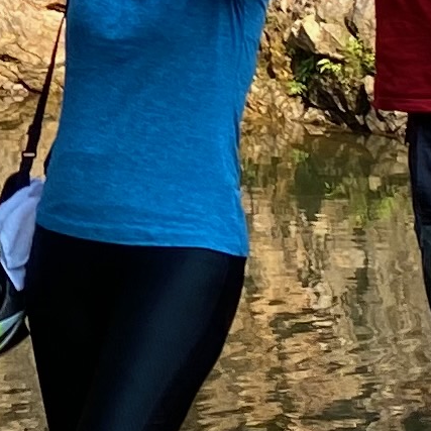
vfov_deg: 7.8
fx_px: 3057
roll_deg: -0.2
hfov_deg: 7.8
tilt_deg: +3.6
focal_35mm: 217
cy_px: -311
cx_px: -402
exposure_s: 1/588
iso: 32
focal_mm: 4.25
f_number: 1.8
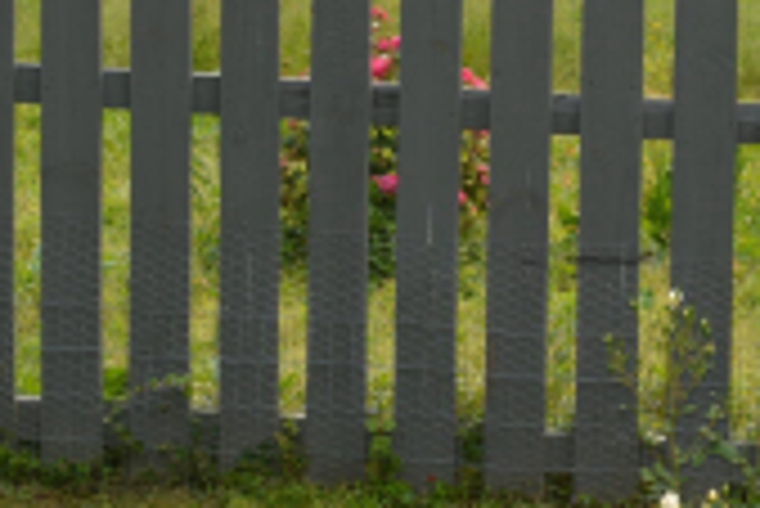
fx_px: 2535
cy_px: -328
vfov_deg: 10.9
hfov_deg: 16.2
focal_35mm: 120
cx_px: 976
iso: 100
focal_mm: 18
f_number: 6.3
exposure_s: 1/200
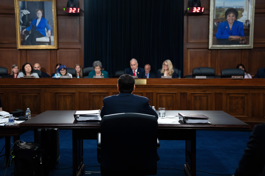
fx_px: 375
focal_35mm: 51
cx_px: 132
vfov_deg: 26.5
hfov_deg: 38.9
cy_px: 88
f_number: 2.8
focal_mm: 51
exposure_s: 1/250
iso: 1600
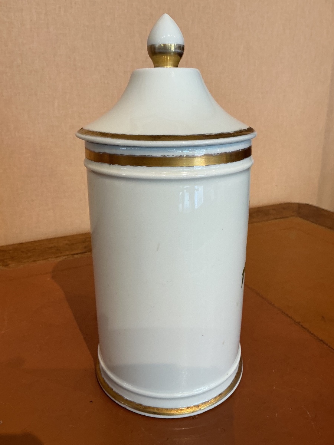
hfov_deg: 48.2
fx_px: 373
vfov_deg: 61.7
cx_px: 167
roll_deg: +0.6
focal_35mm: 29
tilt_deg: -19.3
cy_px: 222
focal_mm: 3
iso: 64
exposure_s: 1/60
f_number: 1.8
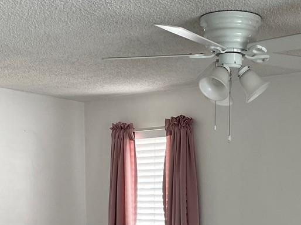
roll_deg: +0.0
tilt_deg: -7.4
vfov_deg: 17.0
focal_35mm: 81
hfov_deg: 23.9
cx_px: 216
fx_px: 704
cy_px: 303
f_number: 1.6
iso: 64
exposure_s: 1/121
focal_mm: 4.2
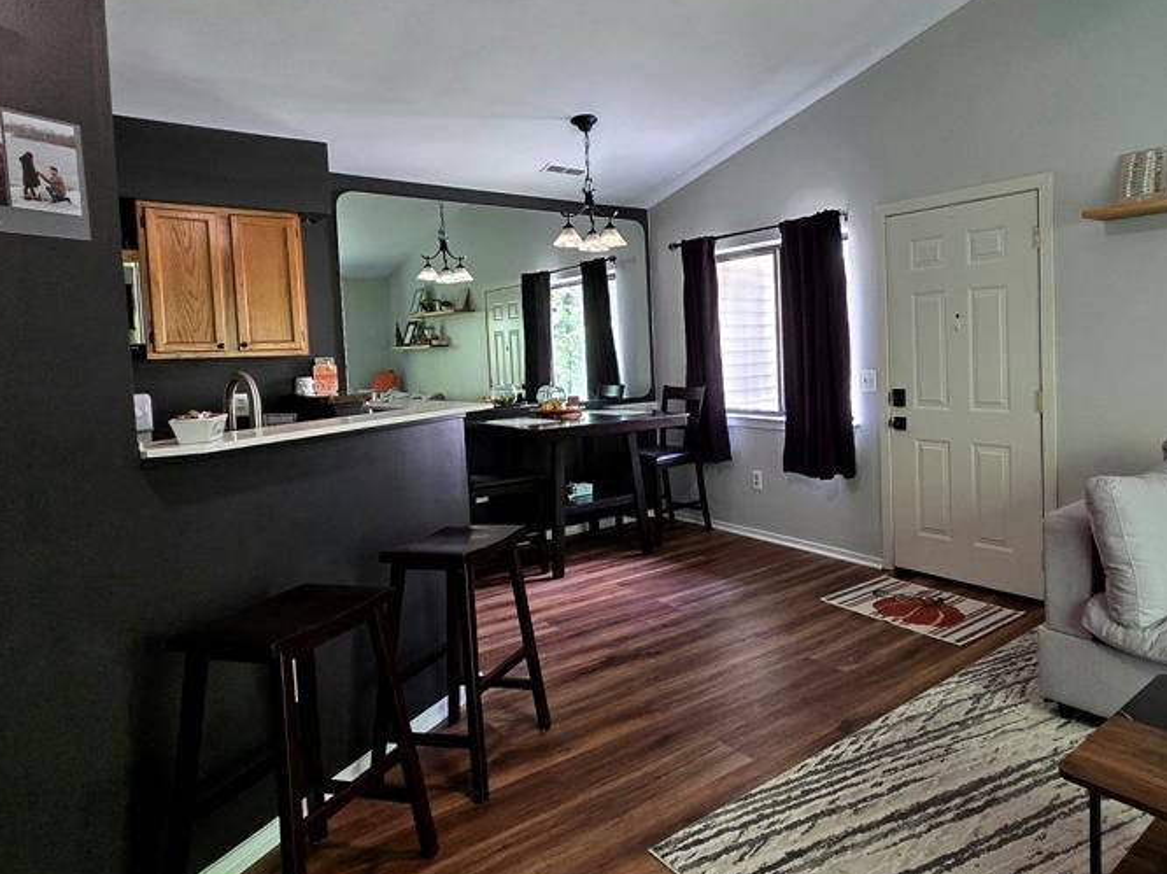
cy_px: 395
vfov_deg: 65.8
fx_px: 674
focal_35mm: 20
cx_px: 757
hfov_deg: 79.6
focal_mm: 2.2
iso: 400
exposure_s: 1/60.2
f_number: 2.2
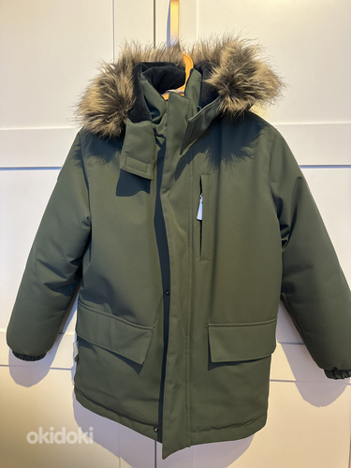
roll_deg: -0.1
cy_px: 234
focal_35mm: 24
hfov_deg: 56.8
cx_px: 176
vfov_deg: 71.6
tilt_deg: -5.0
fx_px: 324
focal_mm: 6.86
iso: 800
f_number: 1.78
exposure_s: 1/60
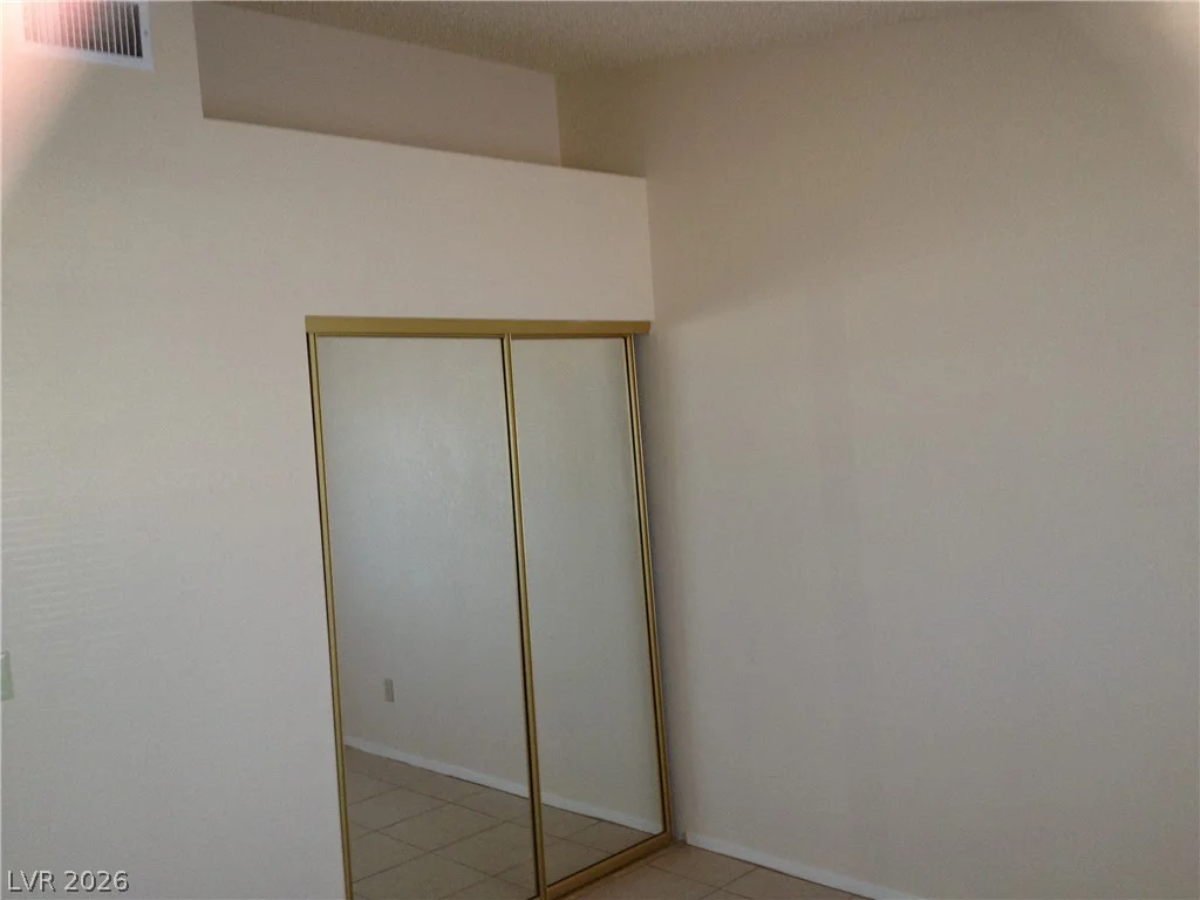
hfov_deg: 52.6
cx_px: 600
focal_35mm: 35
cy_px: 450
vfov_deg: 40.7
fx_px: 1213
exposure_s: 1/20
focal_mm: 4.28
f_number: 2.4
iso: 100
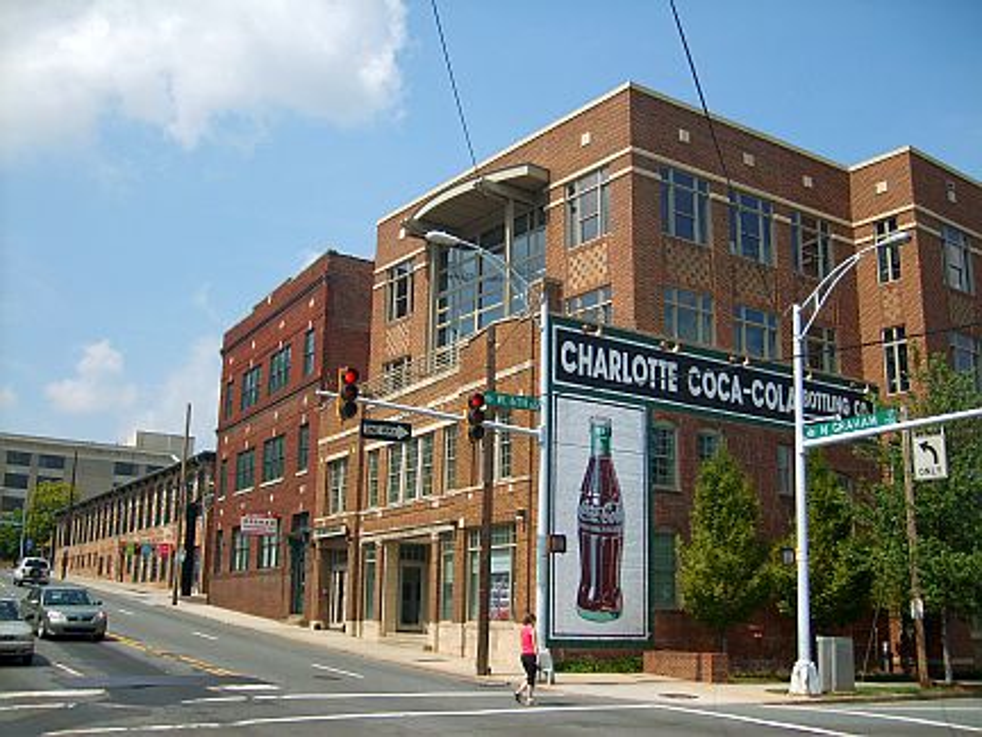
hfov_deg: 52.6
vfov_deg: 40.7
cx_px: 491
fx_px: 993
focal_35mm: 35
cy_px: 368
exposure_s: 1/180
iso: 50
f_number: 7.1
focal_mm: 5.8
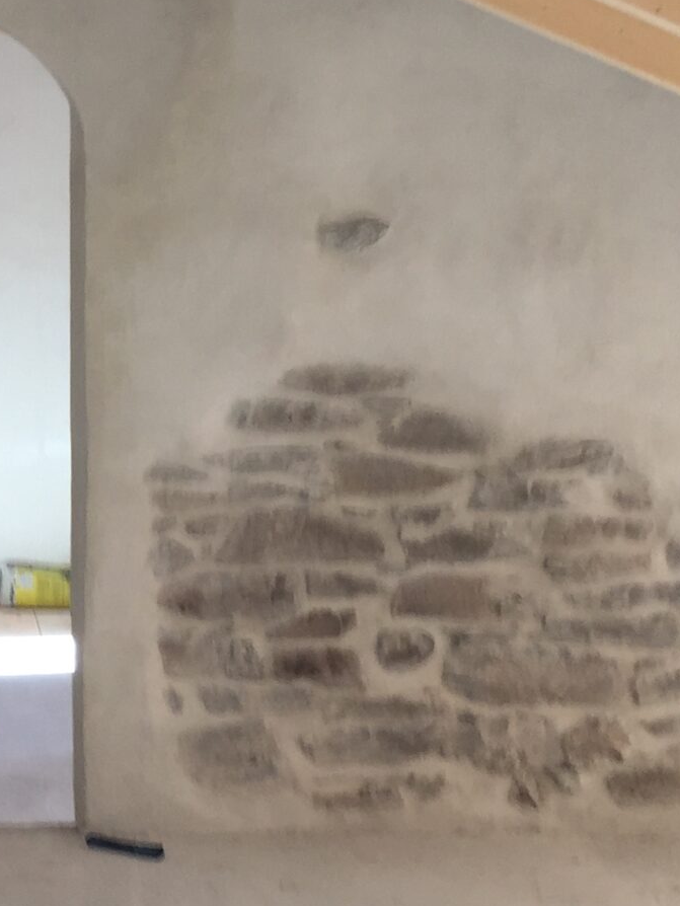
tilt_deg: -9.3
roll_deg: +0.1
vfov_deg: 23.5
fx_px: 2173
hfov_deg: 17.0
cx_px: -127
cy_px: 572
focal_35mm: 83
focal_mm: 4.15
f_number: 2.2
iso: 40
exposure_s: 1/50
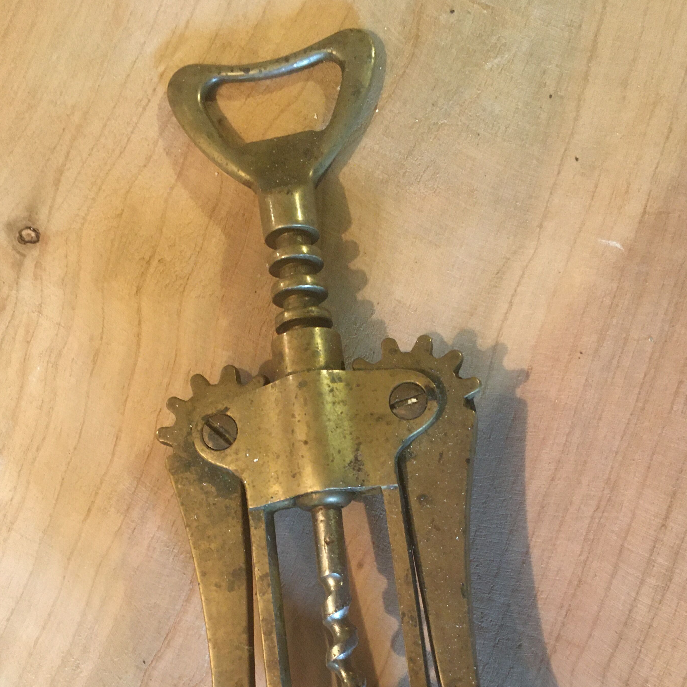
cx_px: 332
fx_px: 853
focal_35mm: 38
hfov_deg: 43.9
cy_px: 504
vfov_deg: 42.7
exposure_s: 1/20
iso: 200
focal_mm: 4.15
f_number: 2.2
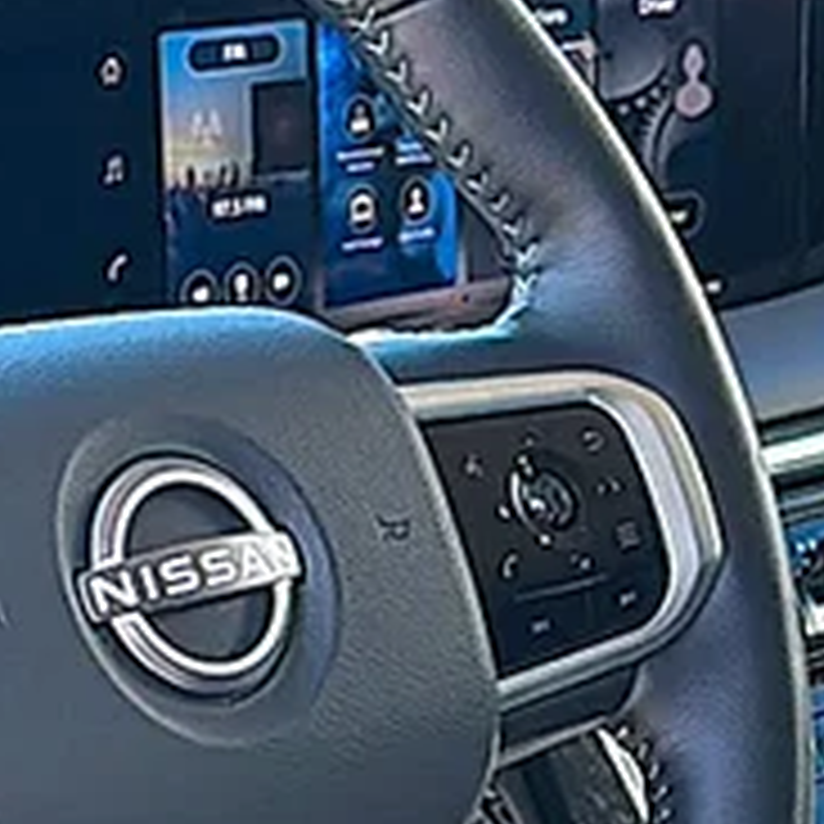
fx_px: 3366
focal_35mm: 125
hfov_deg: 13.9
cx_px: 518
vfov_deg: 13.8
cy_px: 732
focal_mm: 6.86
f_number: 1.78
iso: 125
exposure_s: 1/655
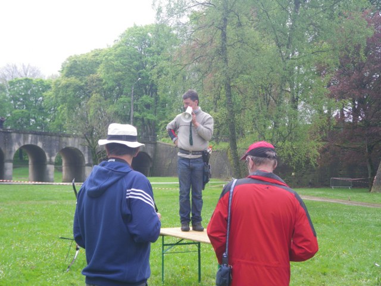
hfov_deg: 31.2
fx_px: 682
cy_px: 143
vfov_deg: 23.7
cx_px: 190
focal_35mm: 62
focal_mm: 11.1
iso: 64
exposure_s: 1/80
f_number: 4.6
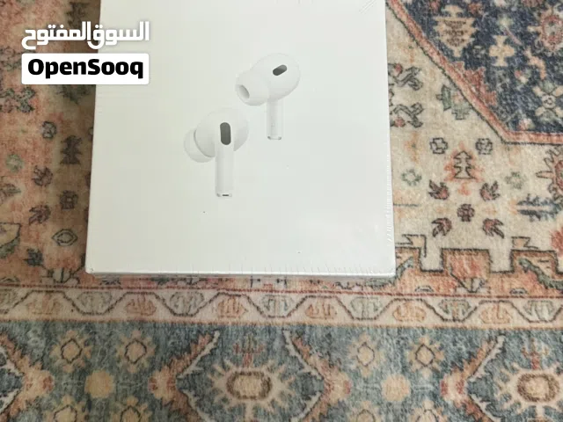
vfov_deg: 56.8
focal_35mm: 24
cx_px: 282
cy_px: 211
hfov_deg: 71.6
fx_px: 390
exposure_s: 1/50
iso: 250
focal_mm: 6.86
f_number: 1.78
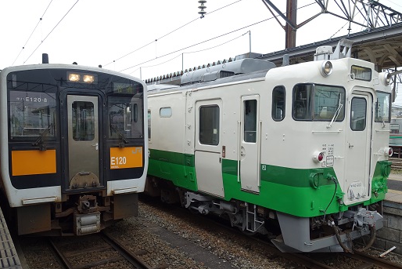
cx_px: 188
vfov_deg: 46.3
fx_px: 313
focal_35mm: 28
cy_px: 152
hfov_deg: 65.4
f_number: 4
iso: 125
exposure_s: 1/200
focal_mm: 8.8
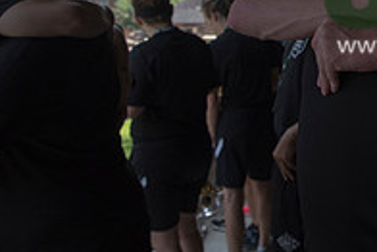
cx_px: 469
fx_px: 744
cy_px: -22
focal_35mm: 71
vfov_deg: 18.5
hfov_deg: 25.2
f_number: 5
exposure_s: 1/1000
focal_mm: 24
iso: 640
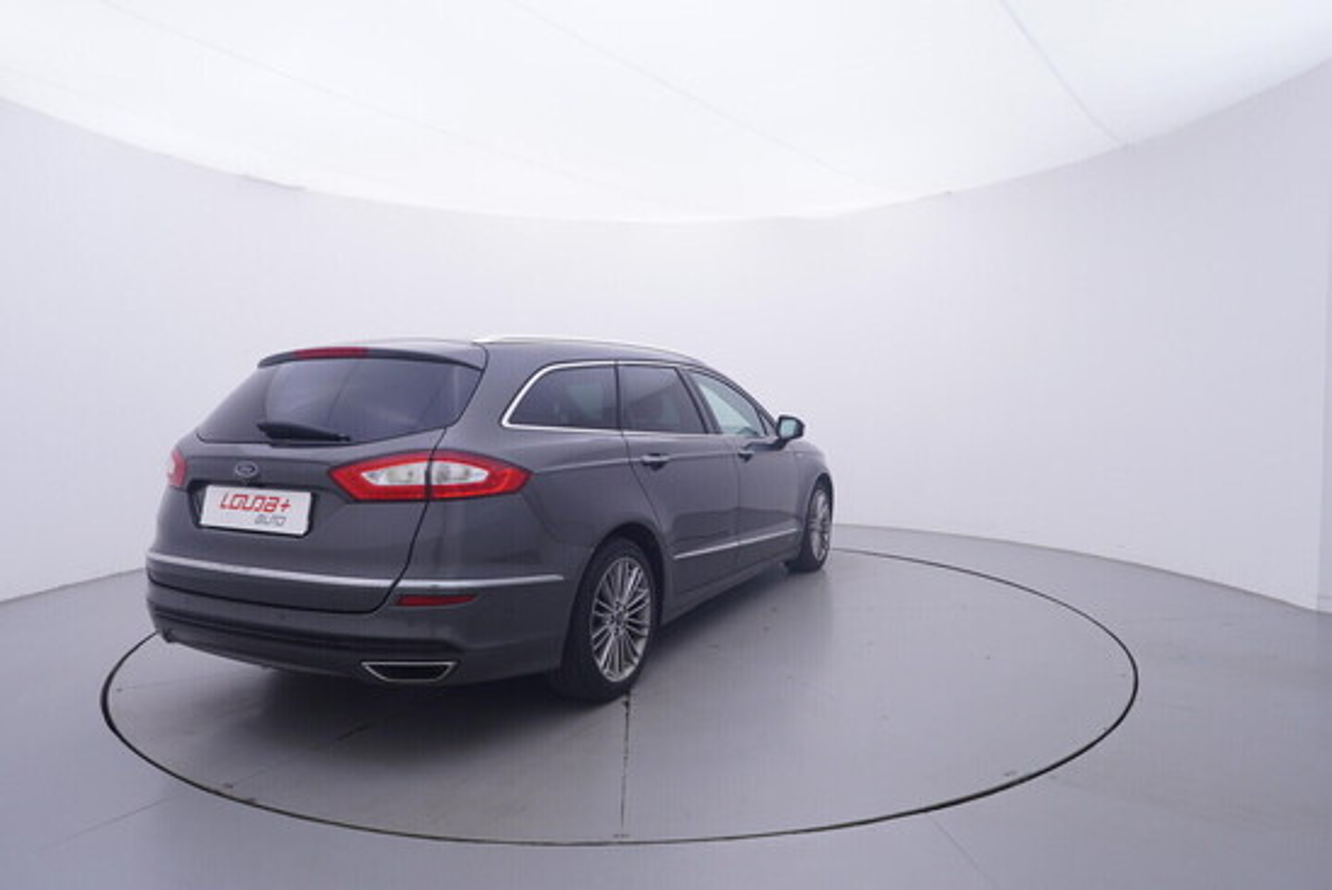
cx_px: 666
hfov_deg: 77.3
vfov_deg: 56.2
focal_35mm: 22
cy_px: 445
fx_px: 833
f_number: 5
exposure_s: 1/80
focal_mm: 15
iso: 200
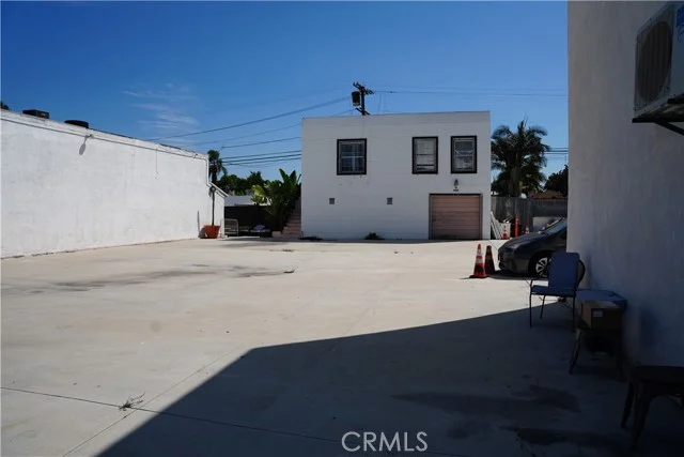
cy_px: 228
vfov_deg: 53.2
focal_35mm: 24
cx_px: 342
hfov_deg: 73.7
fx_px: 456
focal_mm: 24
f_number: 5
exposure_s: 1/1600
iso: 100
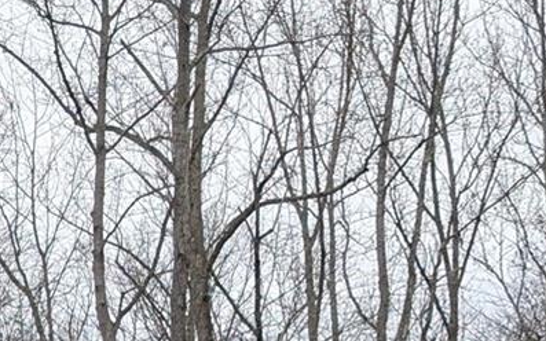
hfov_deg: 14.4
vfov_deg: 8.6
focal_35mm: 131
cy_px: 946
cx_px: -385
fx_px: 1949
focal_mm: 6.9
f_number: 1.68
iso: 20
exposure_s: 1/673
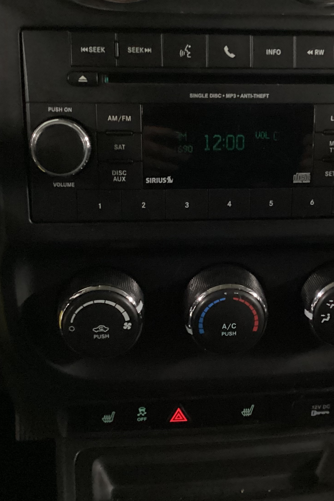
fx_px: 668
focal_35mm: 48
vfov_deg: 41.1
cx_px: 229
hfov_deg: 27.9
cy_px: 235
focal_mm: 3.3
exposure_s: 1/17
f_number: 2.4
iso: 800
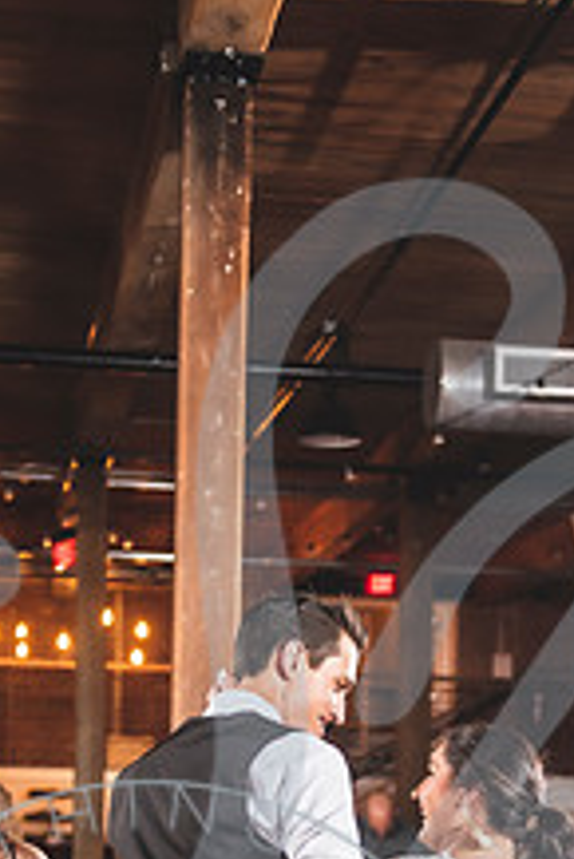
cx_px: 329
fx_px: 1982
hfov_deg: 16.5
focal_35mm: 83
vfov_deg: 23.5
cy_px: 847
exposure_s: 1/200
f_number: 2.8
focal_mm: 40
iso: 1000
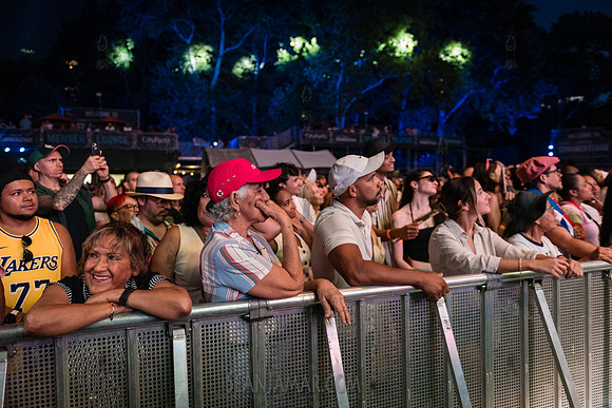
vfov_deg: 53.2
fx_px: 408
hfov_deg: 73.7
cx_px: 306
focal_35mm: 24
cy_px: 204
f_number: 2.8
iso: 4000
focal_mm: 24
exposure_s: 1/200
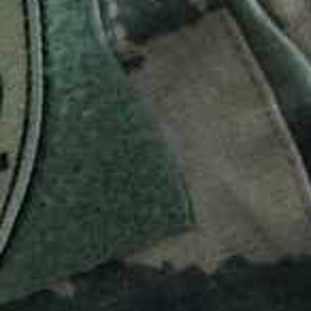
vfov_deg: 14.4
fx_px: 1199
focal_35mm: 118
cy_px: -28
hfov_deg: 13.8
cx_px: -176
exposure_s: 1/160
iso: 4000
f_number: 3.5
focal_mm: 18
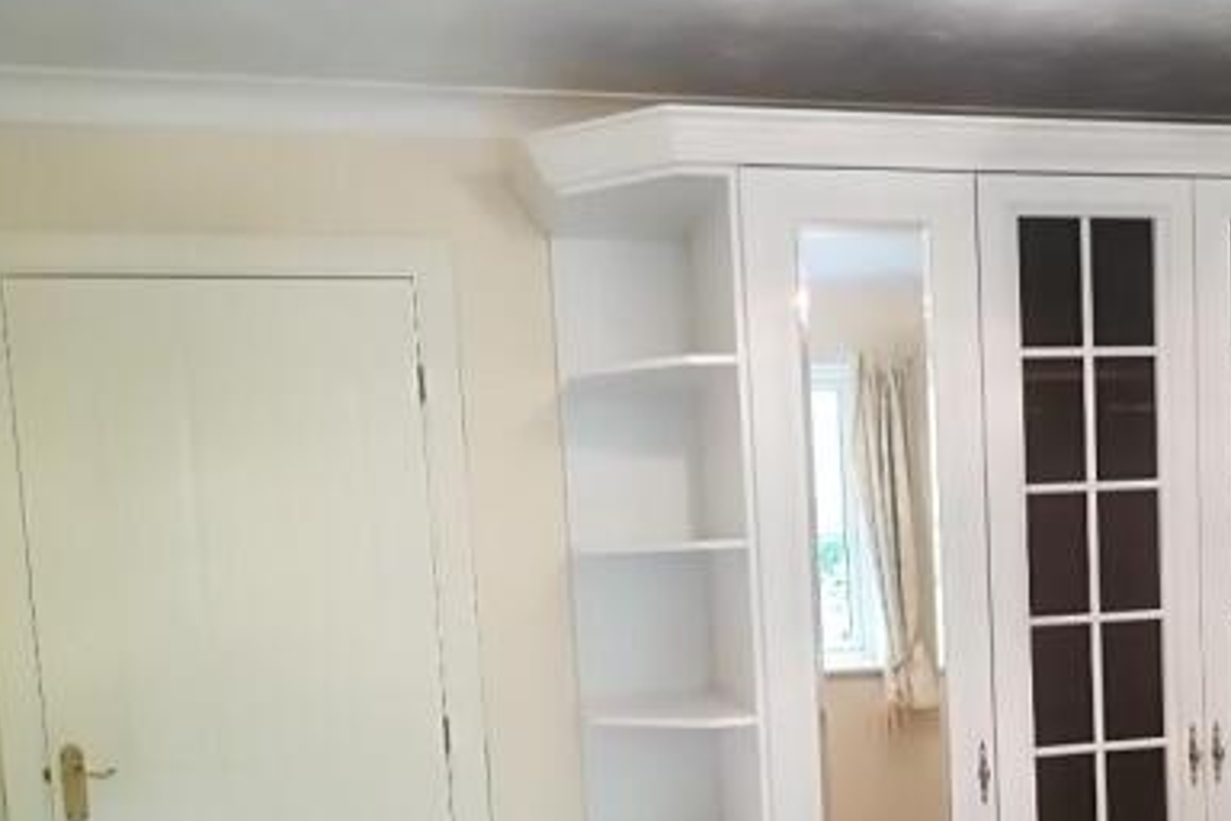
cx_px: 899
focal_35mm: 41
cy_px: 659
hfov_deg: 46.0
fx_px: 1402
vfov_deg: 31.8
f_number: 2.2
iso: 320
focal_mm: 3.83
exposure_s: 1/25
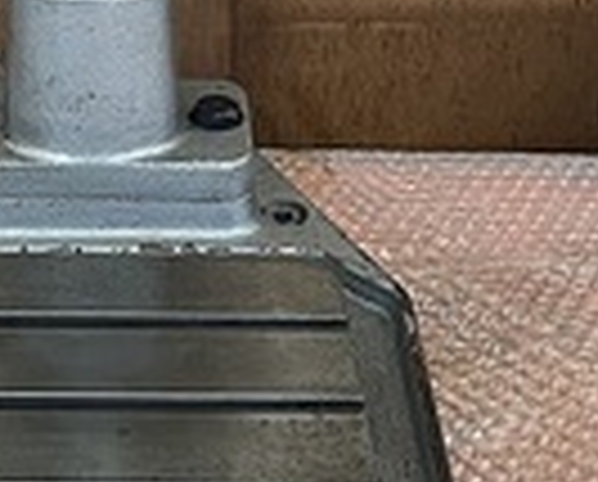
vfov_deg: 12.1
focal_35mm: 122
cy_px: -239
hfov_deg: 15.6
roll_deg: +0.7
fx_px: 2164
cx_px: 94
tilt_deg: -19.3
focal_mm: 5.1
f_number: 1.6
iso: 125
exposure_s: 1/96
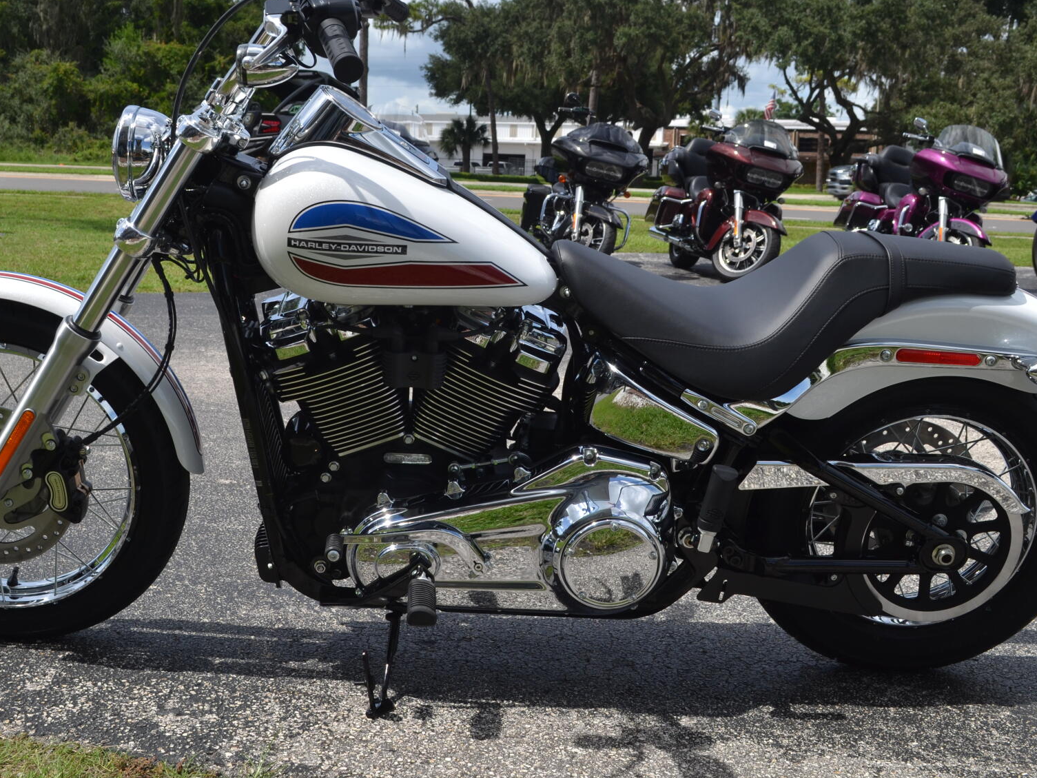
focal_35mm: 46
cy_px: 340
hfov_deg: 41.2
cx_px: 475
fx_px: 1378
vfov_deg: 31.5
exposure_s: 1/250
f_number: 8
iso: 100
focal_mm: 24
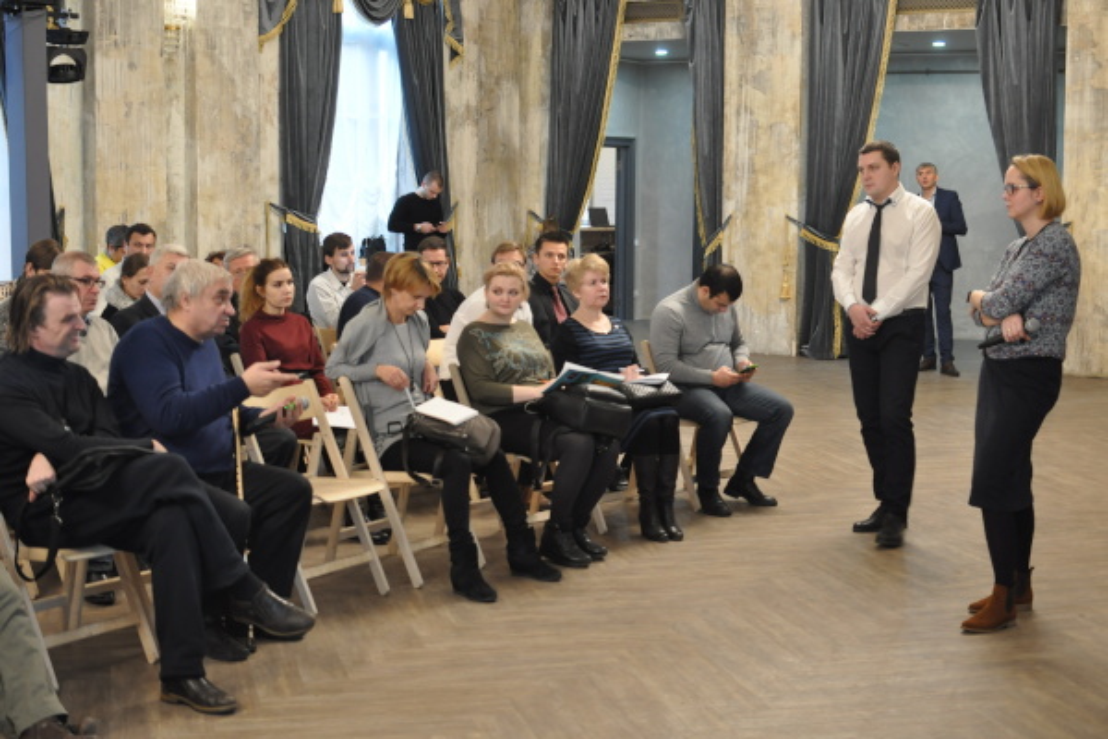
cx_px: 554
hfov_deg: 37.9
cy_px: 370
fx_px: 1616
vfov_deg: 25.8
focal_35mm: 52
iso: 800
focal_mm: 35
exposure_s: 1/30
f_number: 2.8
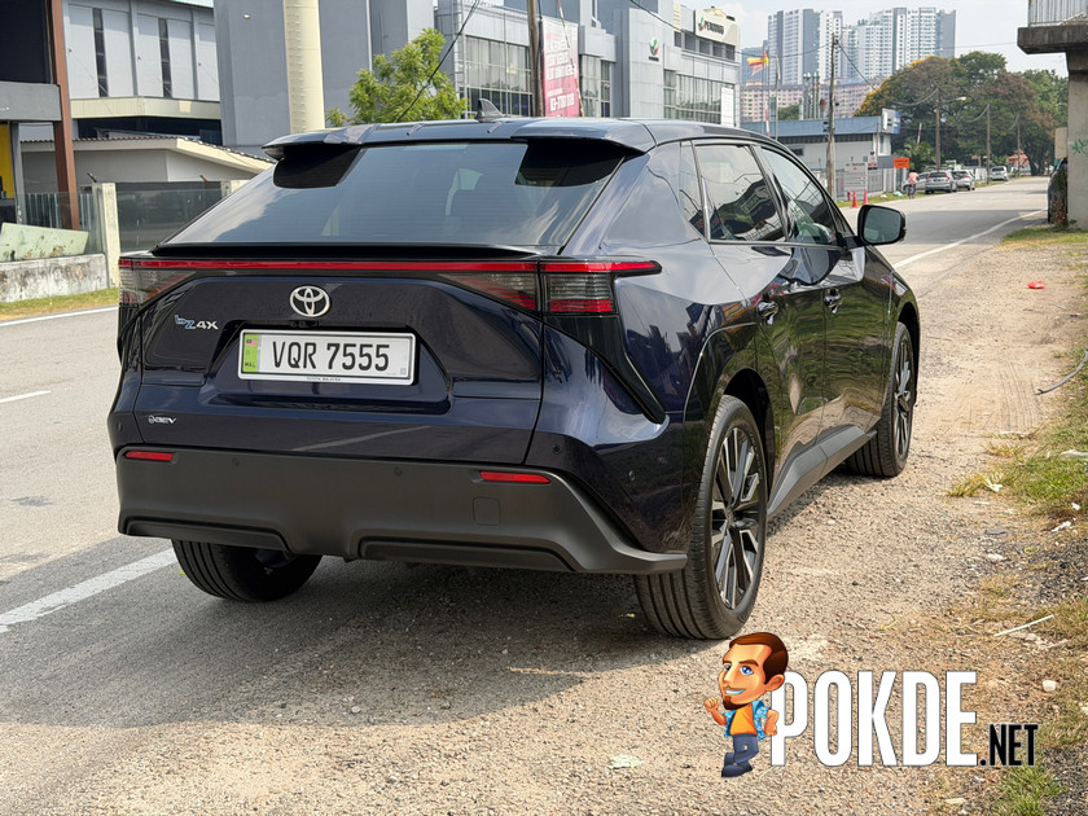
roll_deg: +2.1
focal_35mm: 48
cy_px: 408
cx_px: 544
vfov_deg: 30.3
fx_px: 1509
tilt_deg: -8.0
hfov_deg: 39.7
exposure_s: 1/2342
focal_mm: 6.76
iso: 64
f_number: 1.78
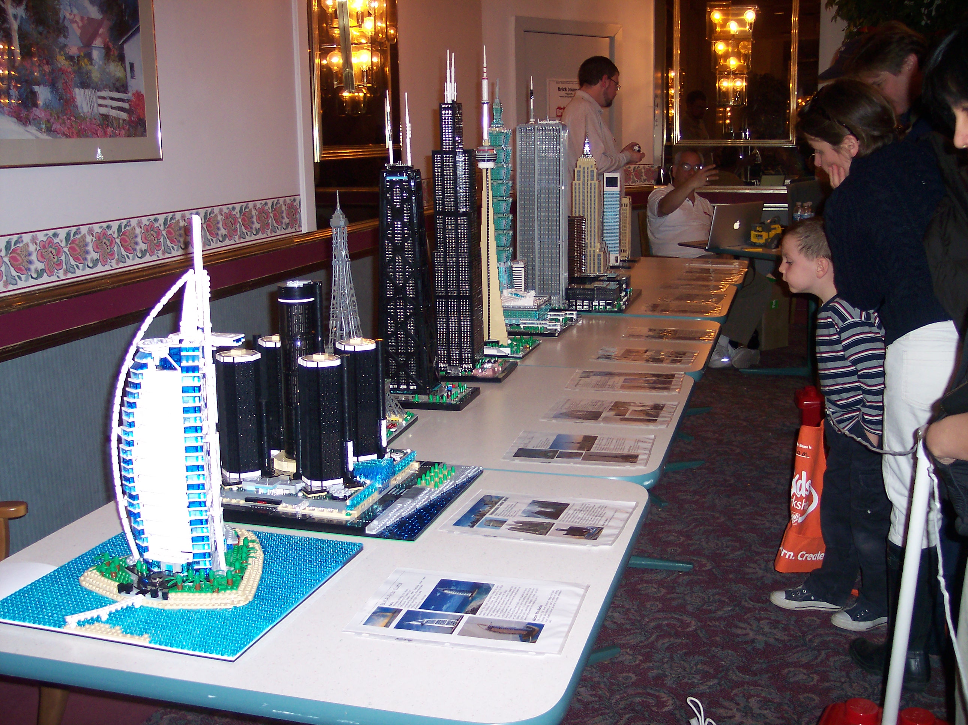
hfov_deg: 49.0
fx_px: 1062
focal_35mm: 38
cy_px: 362
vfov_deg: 37.7
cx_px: 484
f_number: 2.8
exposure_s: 1/30
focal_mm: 8
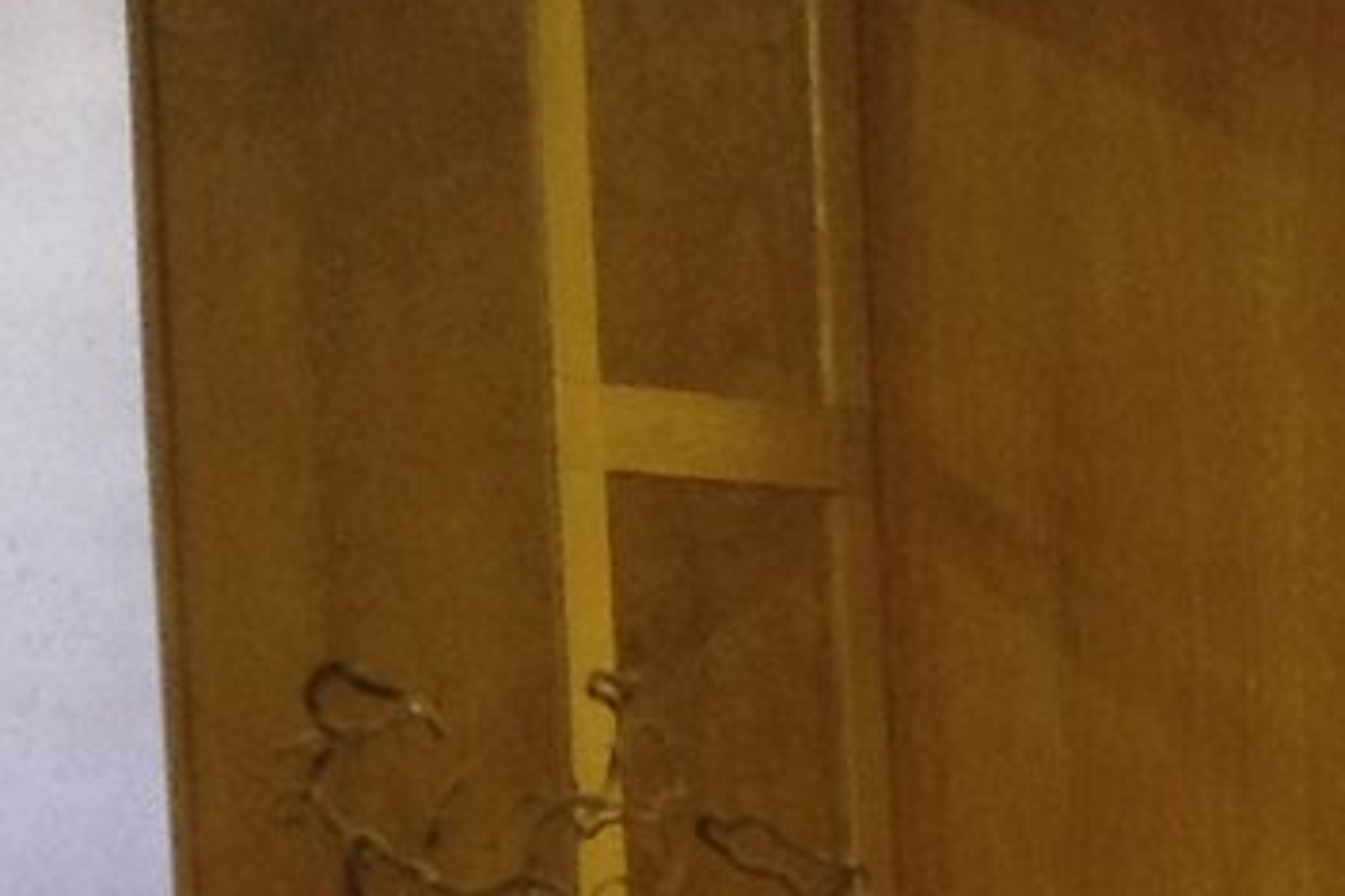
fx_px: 7845
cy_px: 2041
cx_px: 2945
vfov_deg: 6.3
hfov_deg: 9.0
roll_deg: -0.6
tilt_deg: -9.4
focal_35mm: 210
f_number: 2.4
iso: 50
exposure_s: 1/17
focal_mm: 4.28
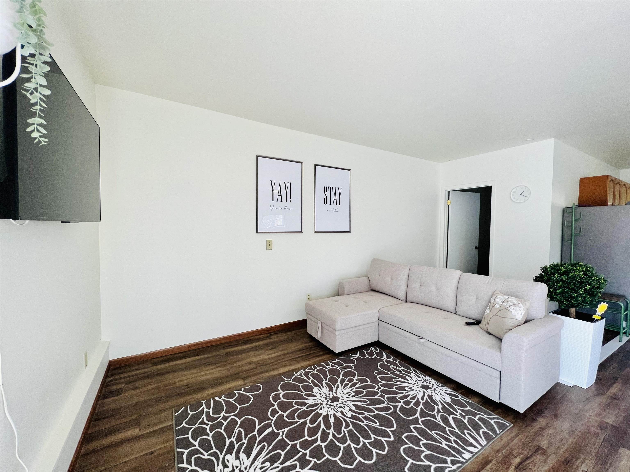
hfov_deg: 106.2
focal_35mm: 13
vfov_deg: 89.9
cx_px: 315
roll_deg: -0.1
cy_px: 236
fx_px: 237
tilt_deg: -2.7
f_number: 1.8
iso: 100
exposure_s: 1/120
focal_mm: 1.57
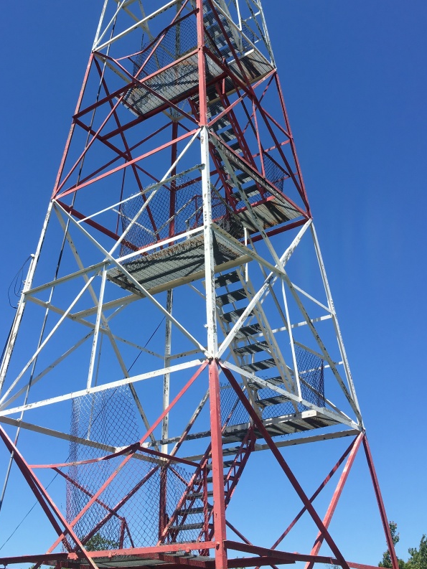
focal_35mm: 39
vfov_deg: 47.2
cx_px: 187
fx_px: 641
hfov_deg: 36.8
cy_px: 199
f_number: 2.2
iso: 25
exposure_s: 1/1183
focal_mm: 4.15
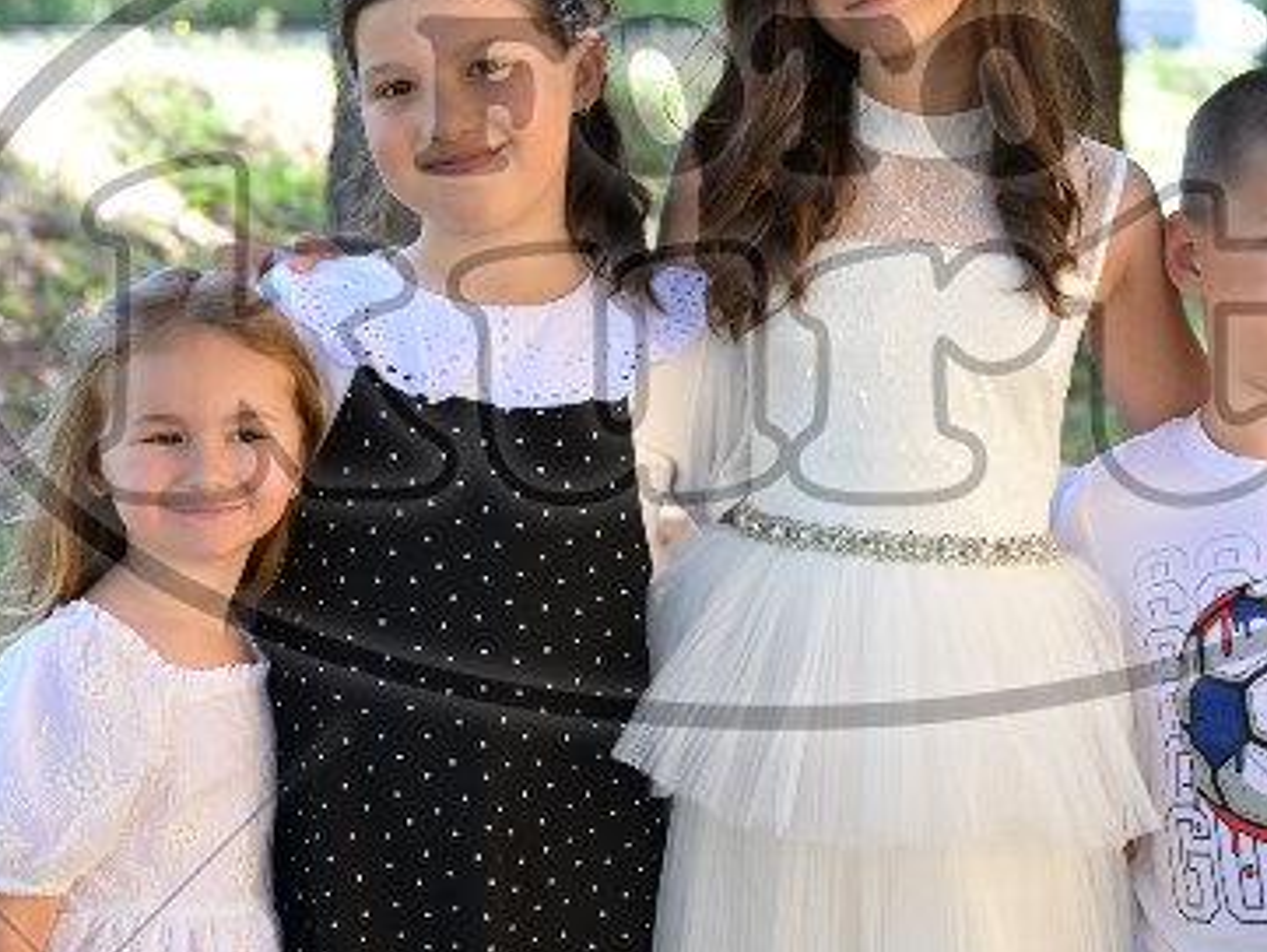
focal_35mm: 128
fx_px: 4687
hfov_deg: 15.4
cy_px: 290
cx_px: 783
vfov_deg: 11.6
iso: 640
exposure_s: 1/160
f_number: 5.6
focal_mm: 74
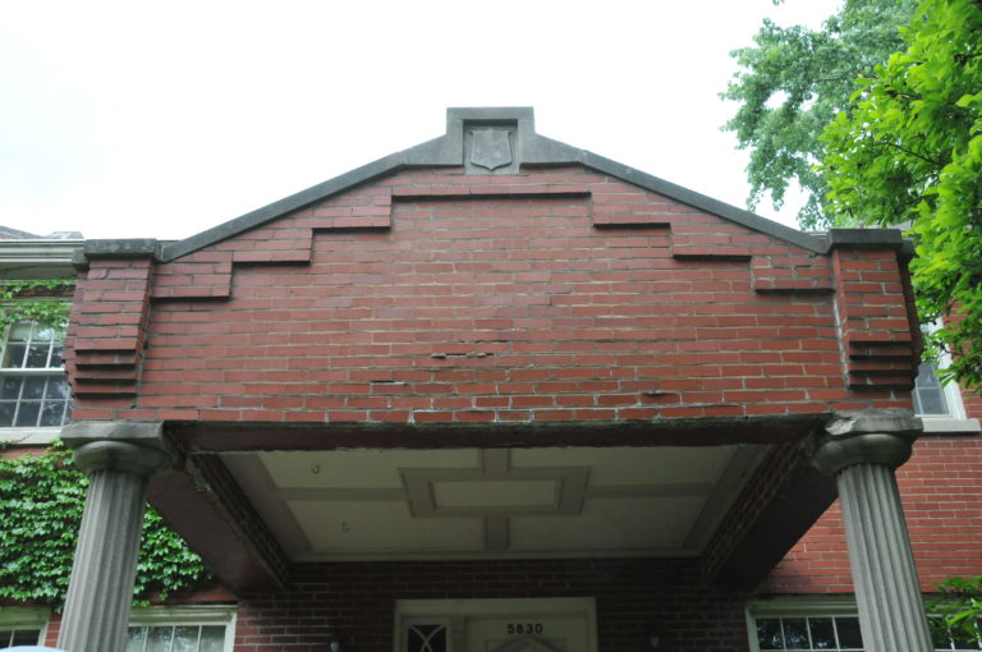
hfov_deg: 49.6
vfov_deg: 34.1
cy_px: 326
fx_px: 1062
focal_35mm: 39
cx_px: 491
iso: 1000
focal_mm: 26
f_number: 10
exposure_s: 1/400
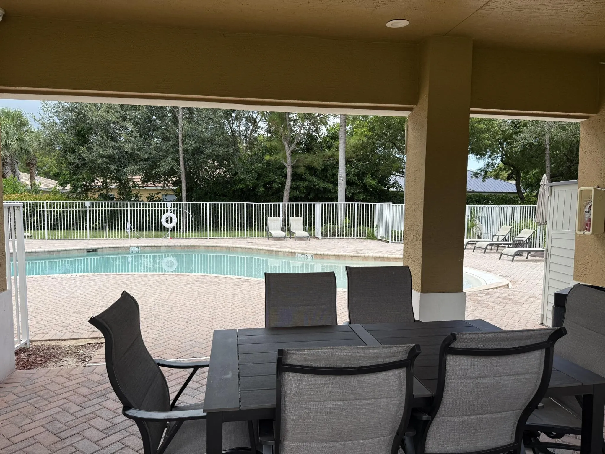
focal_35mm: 24
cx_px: 302
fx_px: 419
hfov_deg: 71.6
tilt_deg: -3.8
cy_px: 227
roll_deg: -0.1
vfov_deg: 56.8
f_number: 1.78
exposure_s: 1/1271
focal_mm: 6.76
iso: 80
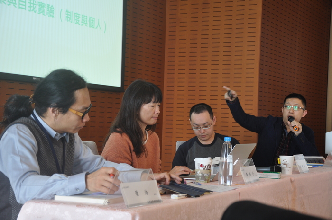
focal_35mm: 72
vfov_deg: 18.9
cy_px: 110
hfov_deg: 28.1
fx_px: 663
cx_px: 166
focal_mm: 48
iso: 400
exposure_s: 1/30
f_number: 5.6
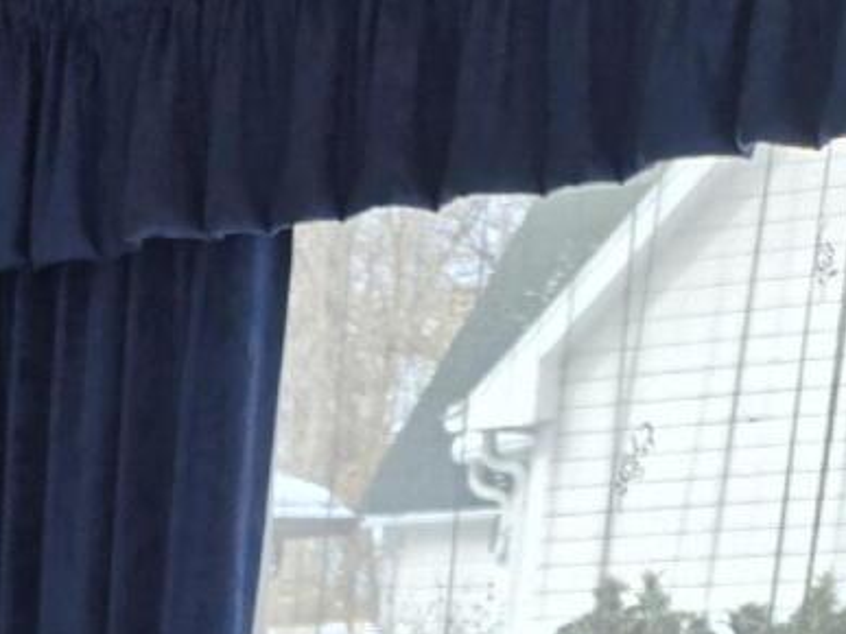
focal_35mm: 119
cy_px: 1725
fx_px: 2907
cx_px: -566
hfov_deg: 14.9
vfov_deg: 10.1
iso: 25
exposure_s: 1/237
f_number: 1.8
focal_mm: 5.4
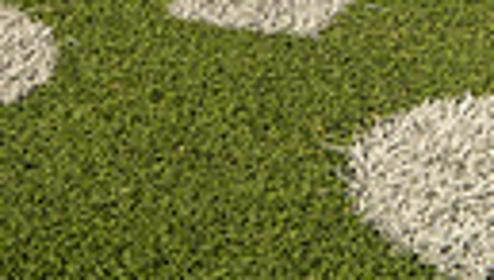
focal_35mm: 106
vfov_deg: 9.4
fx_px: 1391
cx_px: 264
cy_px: -514
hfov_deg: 20.1
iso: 100
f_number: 5.6
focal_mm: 29
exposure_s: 1/125
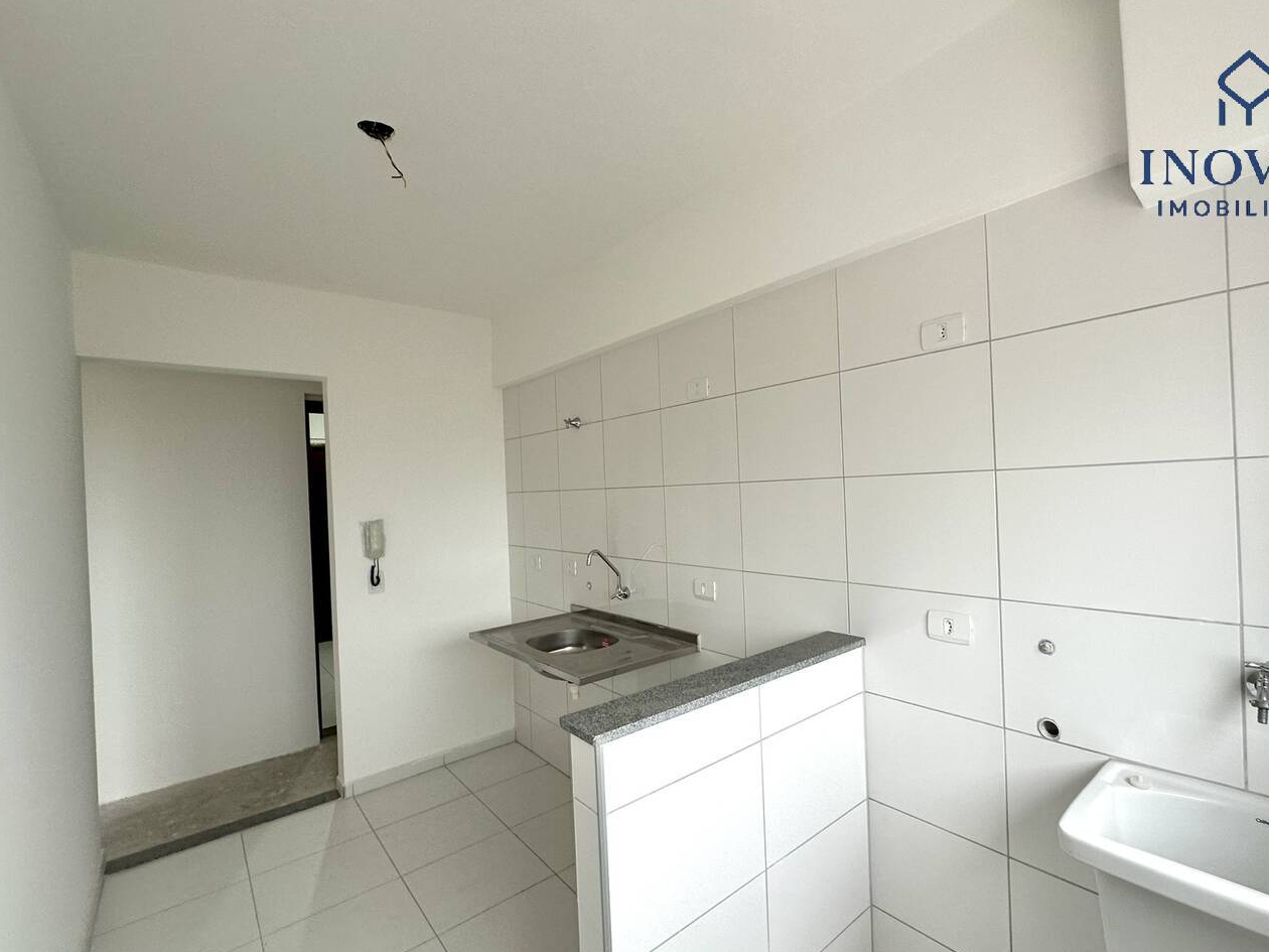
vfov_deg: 78.1
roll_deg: +1.7
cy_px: 492
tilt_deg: +1.9
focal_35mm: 16
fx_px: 587
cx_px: 716
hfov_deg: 94.0
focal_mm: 2.22
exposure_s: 1/120
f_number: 2.2
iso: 100
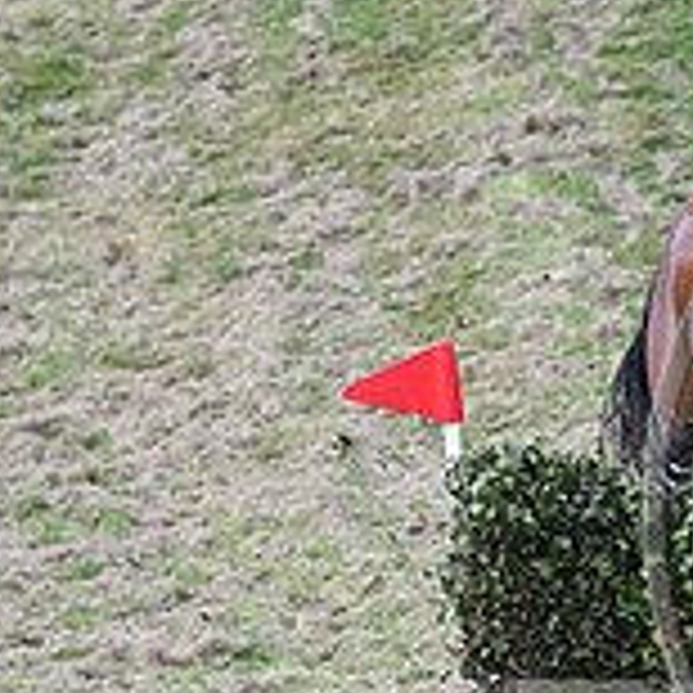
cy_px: 448
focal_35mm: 481
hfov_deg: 3.6
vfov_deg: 3.6
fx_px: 10894
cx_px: 1058
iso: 640
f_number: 4.5
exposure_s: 1/1250
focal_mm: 150
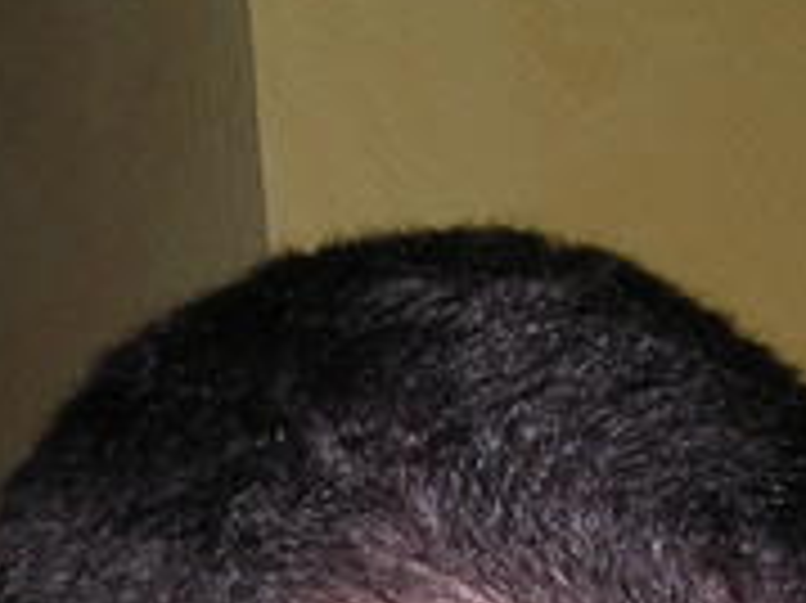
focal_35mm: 136
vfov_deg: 10.5
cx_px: 185
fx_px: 3165
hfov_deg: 14.4
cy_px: 945
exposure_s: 1/60.1
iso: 100
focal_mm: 5.8
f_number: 2.8
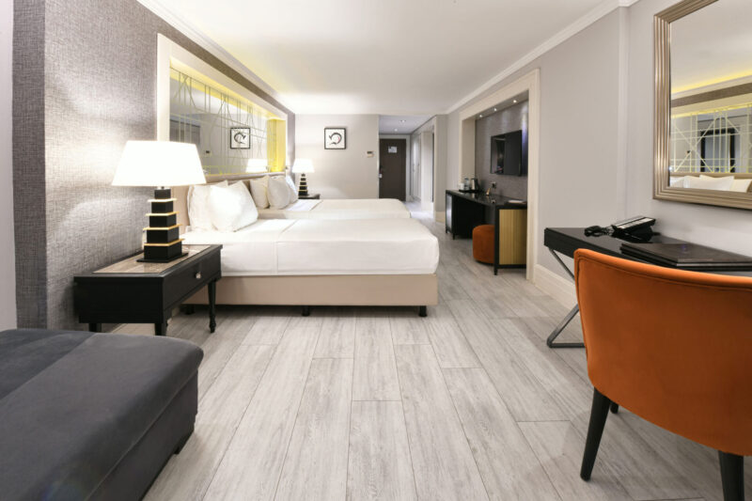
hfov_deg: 100.4
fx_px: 313
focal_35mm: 15
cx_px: 376
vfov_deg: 77.3
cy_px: 250
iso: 320
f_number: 22
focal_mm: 15
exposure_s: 5
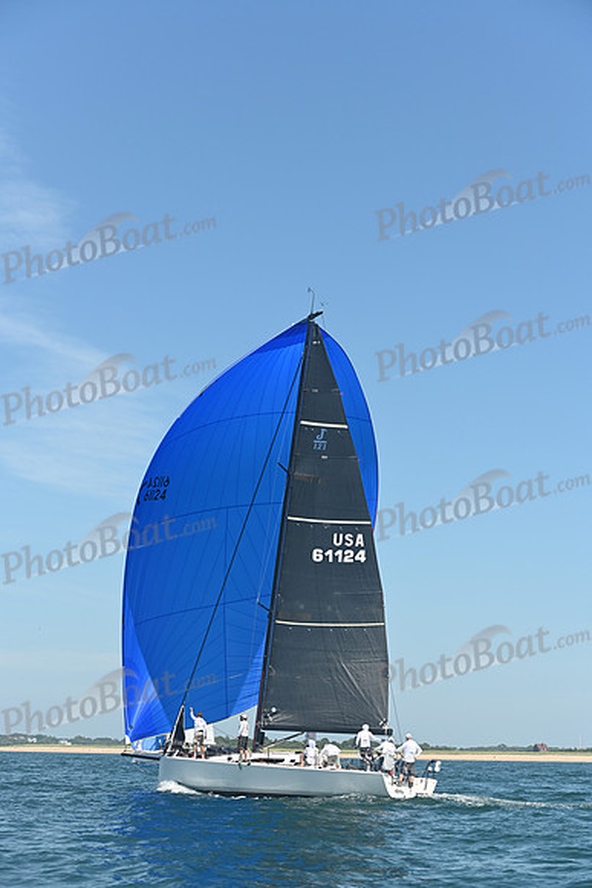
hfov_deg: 19.5
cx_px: 296
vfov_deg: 28.8
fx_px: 1726
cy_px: 444
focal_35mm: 70
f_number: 6.3
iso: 320
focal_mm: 70
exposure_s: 1/1000
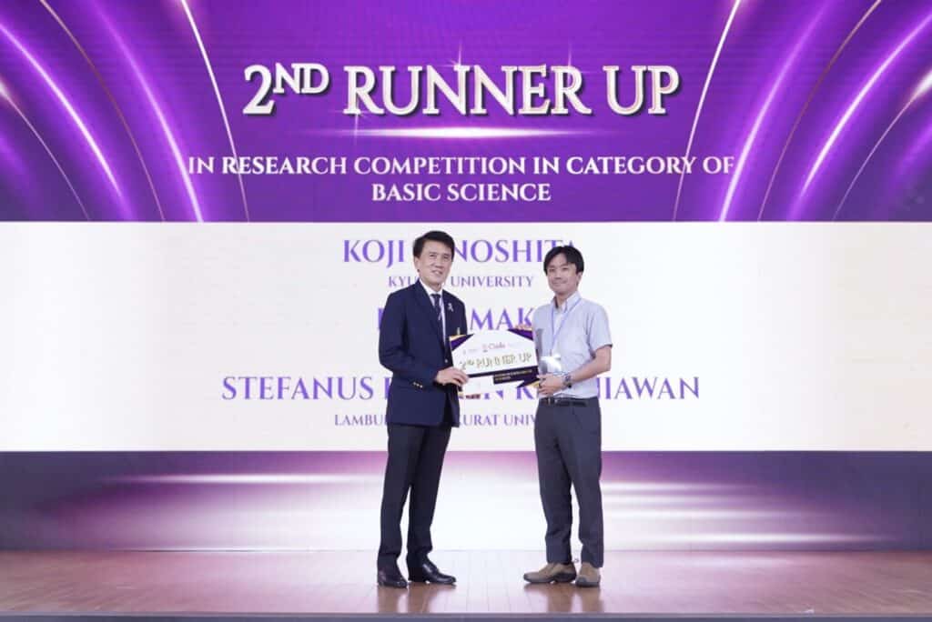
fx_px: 1114
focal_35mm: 43
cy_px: 311
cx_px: 466
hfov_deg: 45.4
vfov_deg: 31.2
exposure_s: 1/60
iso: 800
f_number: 4
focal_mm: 43
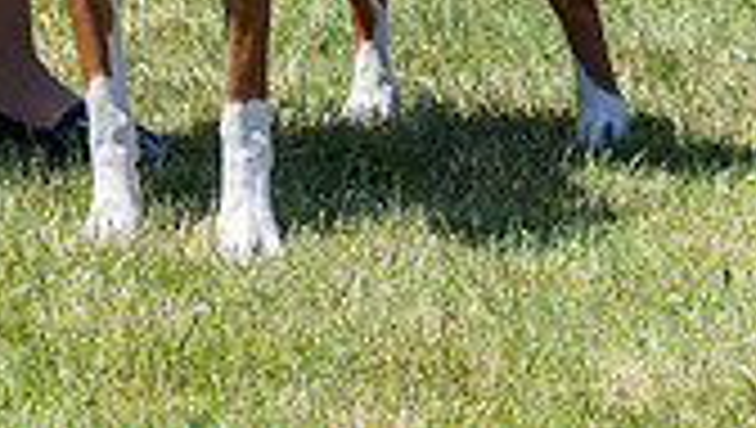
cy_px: -581
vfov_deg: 3.5
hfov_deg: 6.2
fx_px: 6925
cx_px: 128
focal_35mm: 345
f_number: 6.3
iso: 200
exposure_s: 1/640
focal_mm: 82
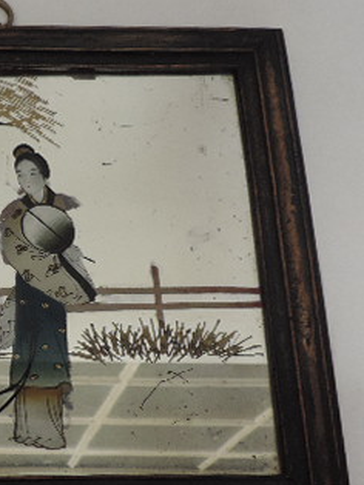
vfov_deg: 28.9
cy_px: 282
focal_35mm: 67
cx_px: -56
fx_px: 940
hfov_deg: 20.7
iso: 400
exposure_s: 1/30
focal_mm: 5.8
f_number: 3.2
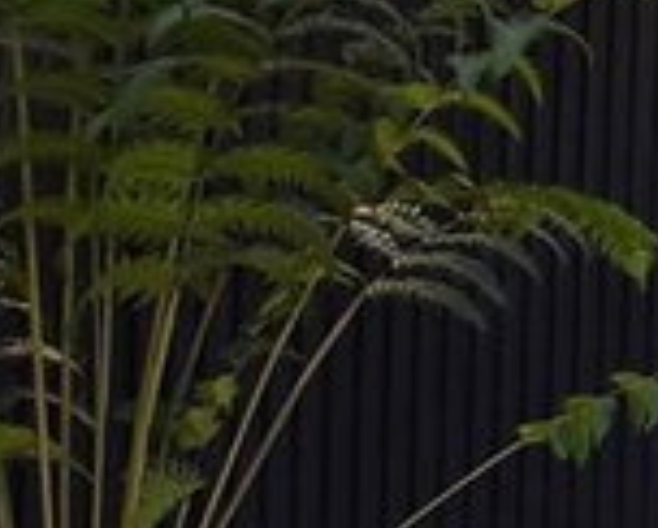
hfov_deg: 15.3
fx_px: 1443
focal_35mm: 74
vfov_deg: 20.2
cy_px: 504
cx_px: 1554
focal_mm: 10
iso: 400
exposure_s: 1/4
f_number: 7.1
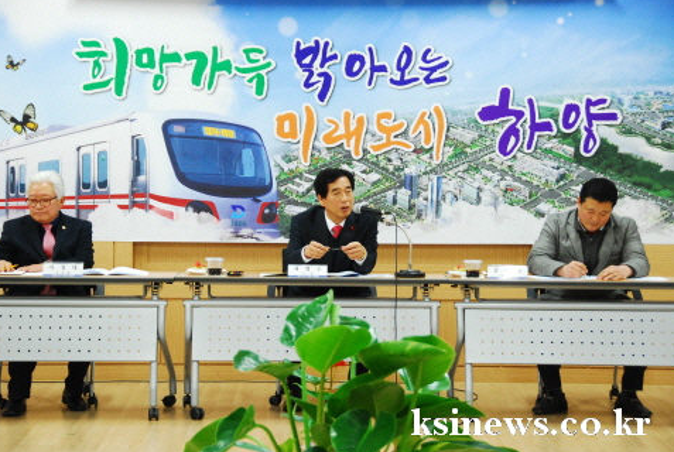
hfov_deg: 18.6
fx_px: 2063
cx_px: 324
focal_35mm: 110
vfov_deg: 12.5
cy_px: 230
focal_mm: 70
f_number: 5
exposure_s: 1/40
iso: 1250
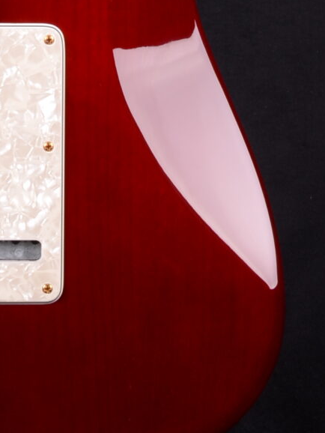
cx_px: -13
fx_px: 2552
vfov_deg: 9.1
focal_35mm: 204
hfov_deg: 7.3
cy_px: -429
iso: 200
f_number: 11
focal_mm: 32
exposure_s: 1/200
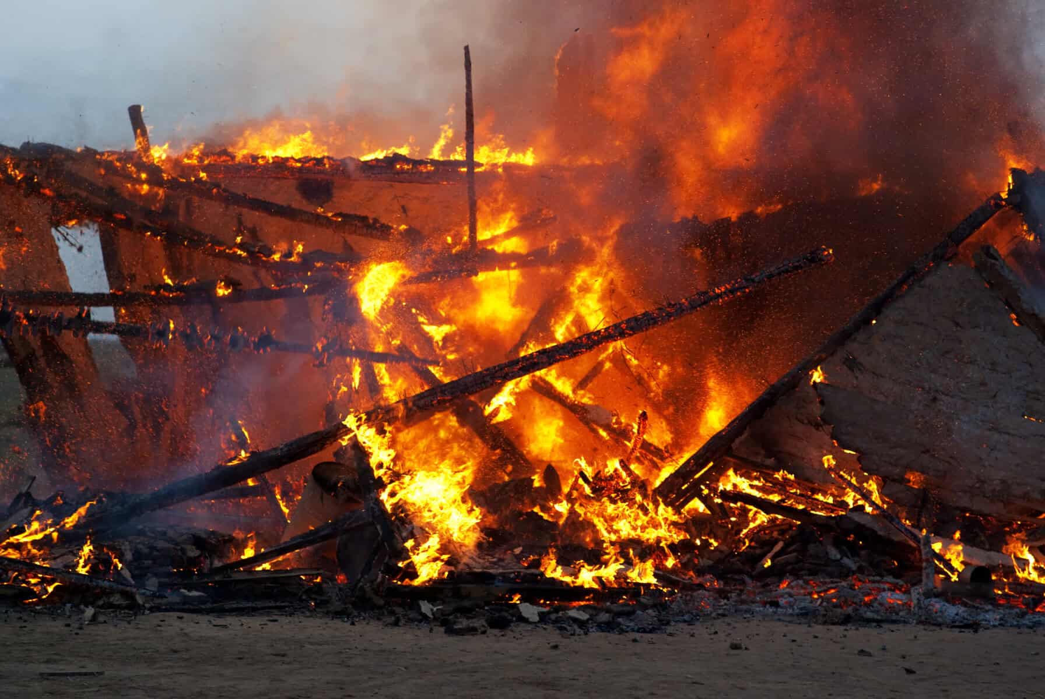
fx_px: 3052
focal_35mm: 105
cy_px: 350
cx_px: 522
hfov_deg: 19.4
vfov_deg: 13.1
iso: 400
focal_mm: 70
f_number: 4
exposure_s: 1/200
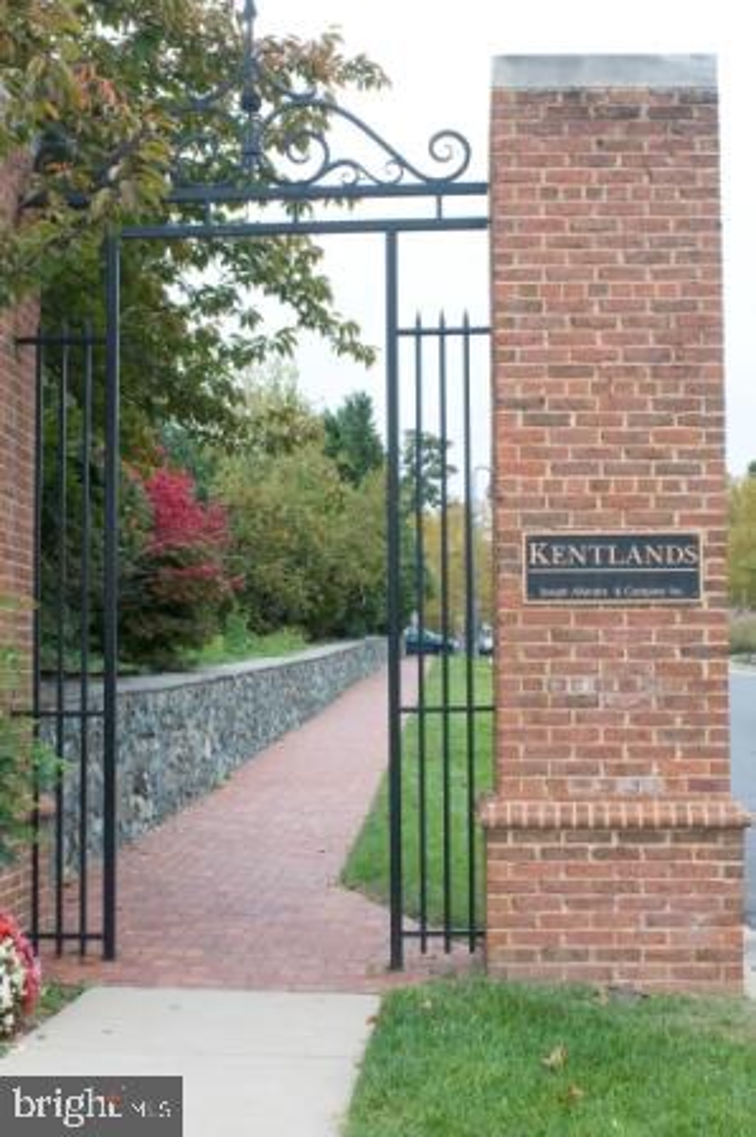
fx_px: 1656
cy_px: 568
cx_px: 378
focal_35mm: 52
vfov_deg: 37.9
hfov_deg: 25.7
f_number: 22
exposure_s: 1/15
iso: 200
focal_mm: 35
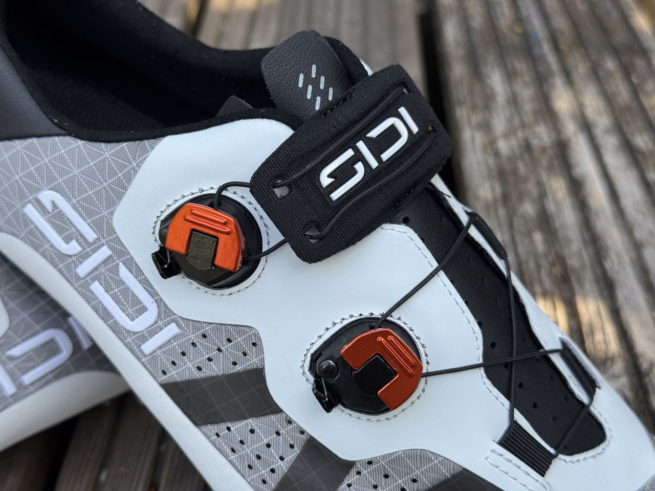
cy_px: 246
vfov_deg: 30.3
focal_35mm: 48
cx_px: 328
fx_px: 908
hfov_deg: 39.7
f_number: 1.78
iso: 64
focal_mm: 6.76
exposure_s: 1/454
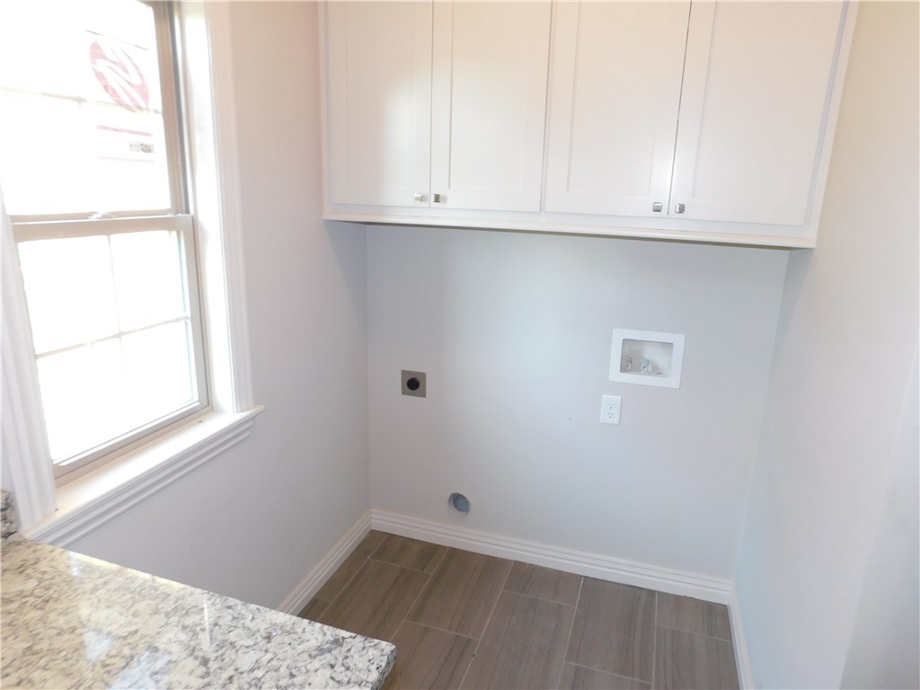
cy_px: 345
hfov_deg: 73.9
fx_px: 611
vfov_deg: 58.9
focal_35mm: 23
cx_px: 460
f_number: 3
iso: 200
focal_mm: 4
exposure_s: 1/30
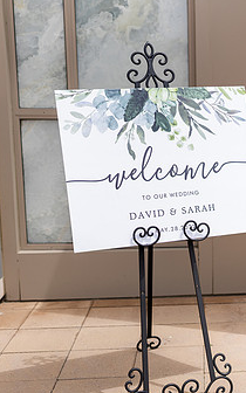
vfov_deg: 30.6
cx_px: 291
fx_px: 719
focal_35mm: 67
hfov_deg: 18.5
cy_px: 206
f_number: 1.8
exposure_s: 1/8000
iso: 100
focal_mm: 35
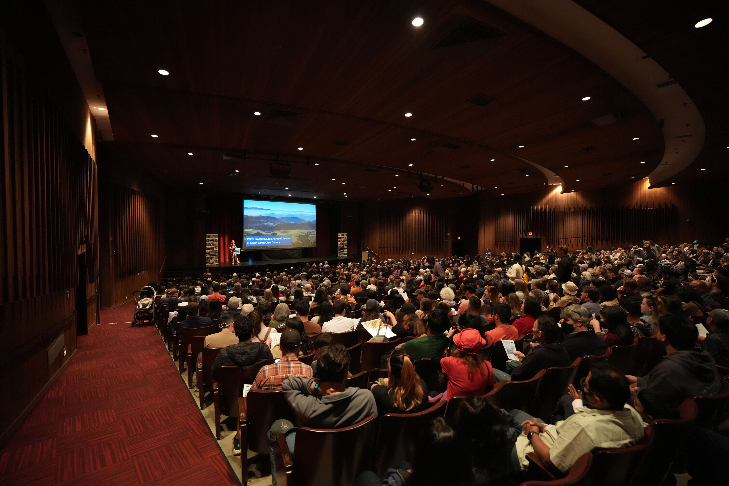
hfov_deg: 96.7
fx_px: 324
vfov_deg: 73.7
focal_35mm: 16
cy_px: 243
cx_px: 364
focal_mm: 16
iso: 8000
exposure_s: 1/160
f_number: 2.8
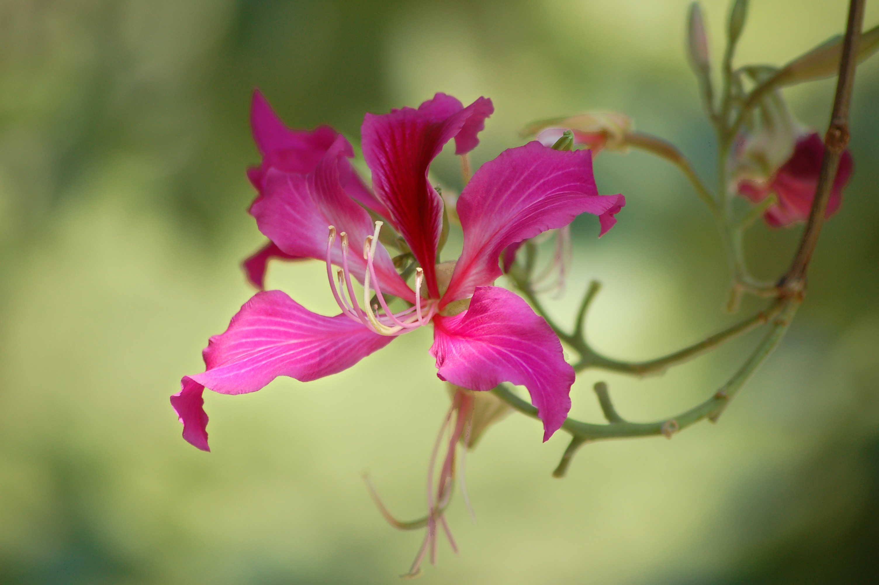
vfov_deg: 5.4
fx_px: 6221
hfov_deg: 8.1
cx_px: 440
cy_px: 292
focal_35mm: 255
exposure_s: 1/200
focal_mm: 170
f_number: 5
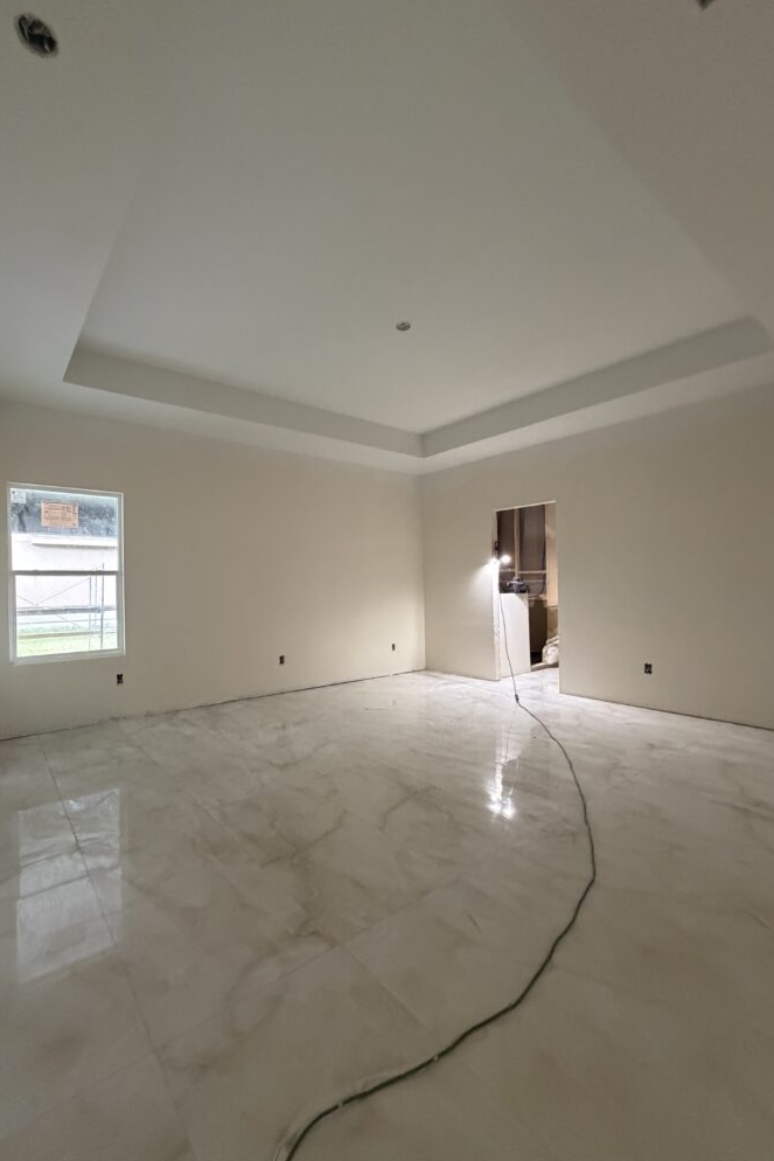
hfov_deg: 76.9
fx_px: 484
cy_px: 590
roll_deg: +1.4
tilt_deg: +0.6
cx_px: 333
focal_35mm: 15
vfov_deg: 100.4
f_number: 2.2
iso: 640
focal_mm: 2.22
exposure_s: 1/60
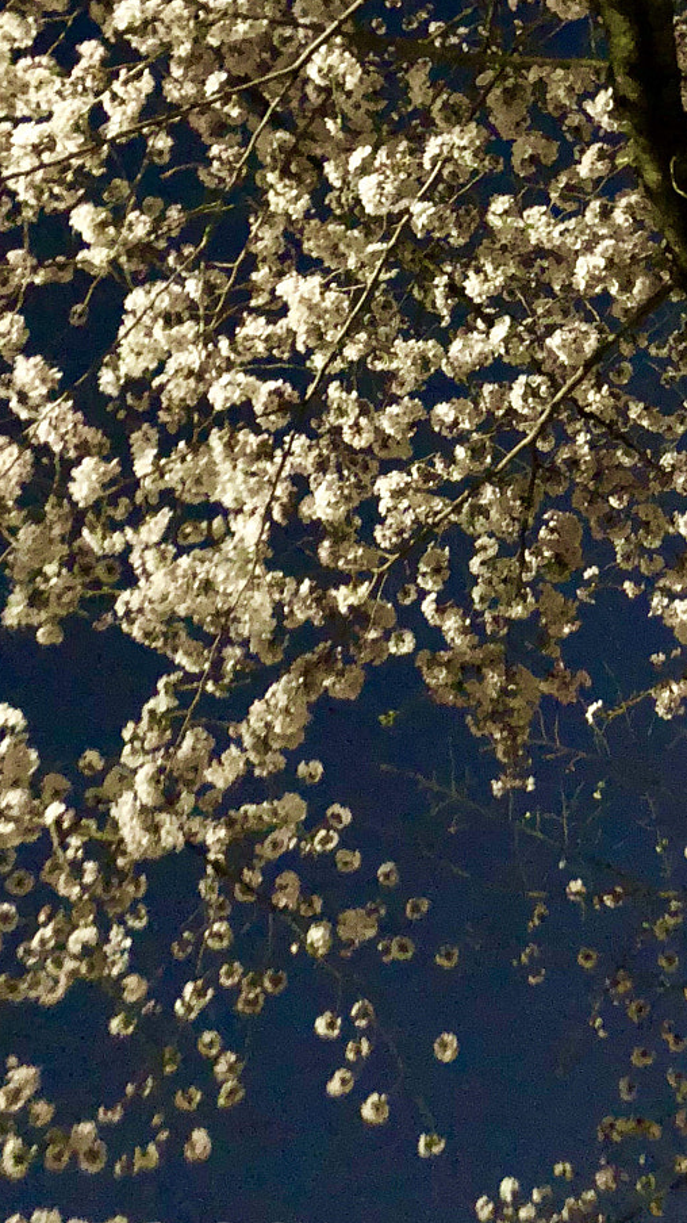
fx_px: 1750
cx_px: 805
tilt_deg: +67.2
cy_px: 349
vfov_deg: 37.8
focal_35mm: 54
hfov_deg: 20.8
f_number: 1.8
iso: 1000
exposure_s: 1/4
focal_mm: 3.99
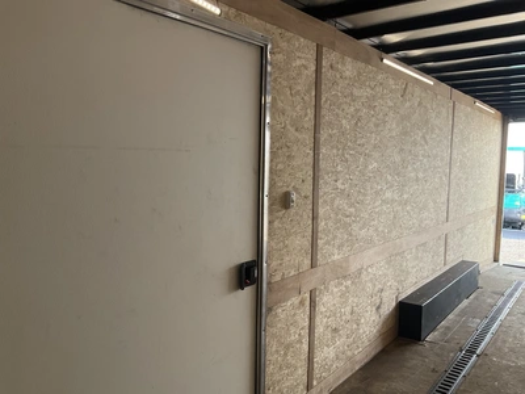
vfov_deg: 48.2
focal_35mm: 29
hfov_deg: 61.7
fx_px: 440
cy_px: 197
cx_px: 262
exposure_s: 1/130
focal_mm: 3
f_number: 1.8
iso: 25
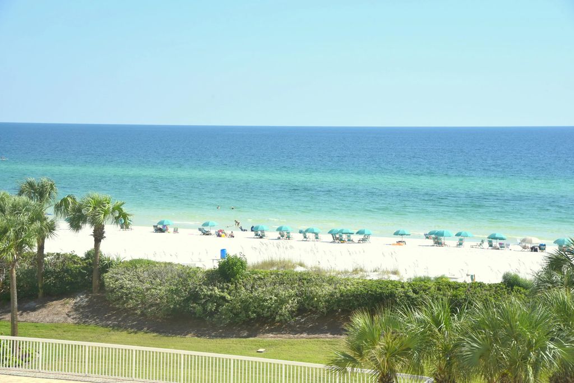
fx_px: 1196
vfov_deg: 18.2
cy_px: 192
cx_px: 287
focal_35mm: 75
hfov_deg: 27.0
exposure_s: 1/500
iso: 200
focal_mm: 75
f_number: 11
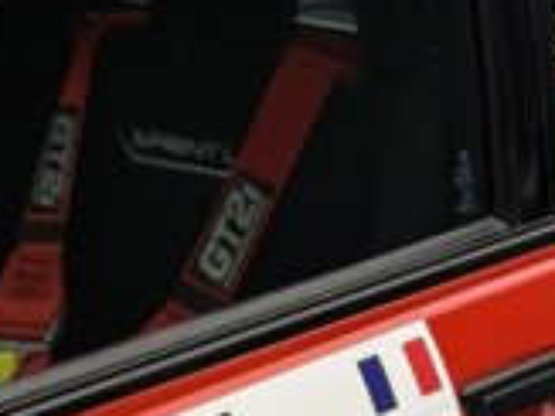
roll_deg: +0.5
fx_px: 3028
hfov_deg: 9.9
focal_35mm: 189
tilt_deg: -15.4
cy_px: 232
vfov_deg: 7.8
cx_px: -487
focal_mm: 6.76
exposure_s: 1/99
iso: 125
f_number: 1.78
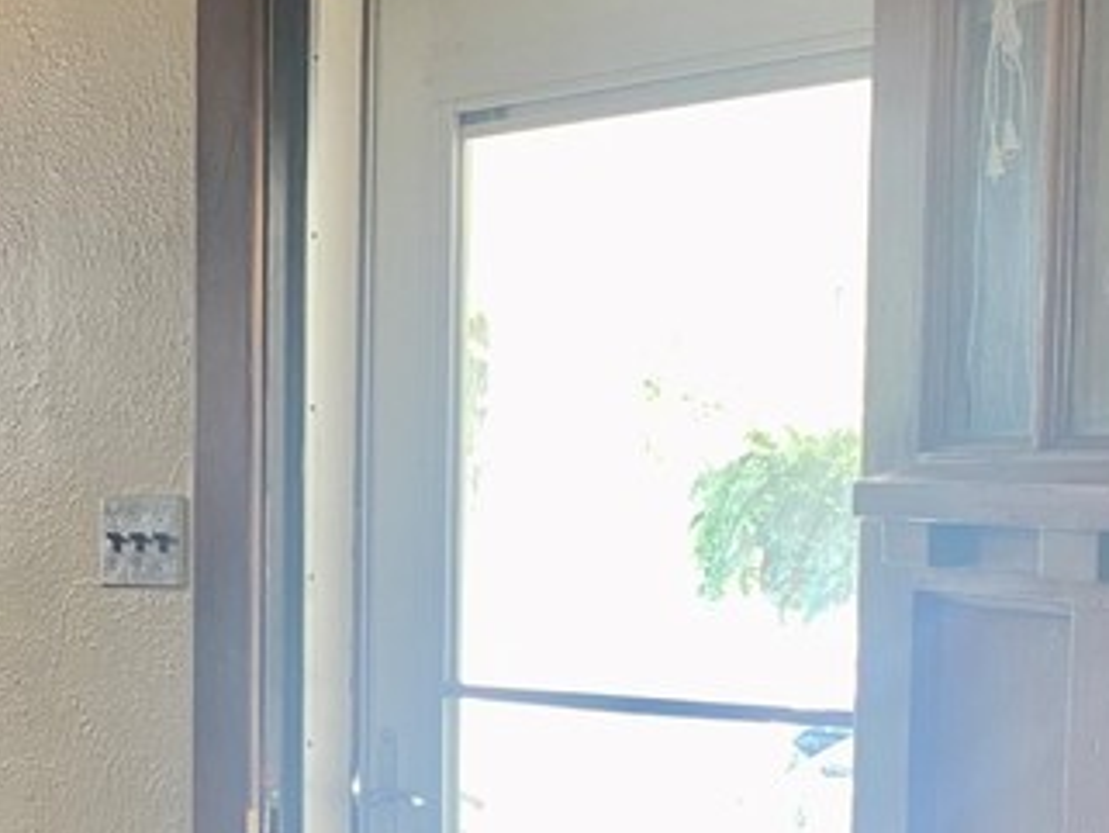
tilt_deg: -6.5
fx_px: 2660
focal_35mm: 83
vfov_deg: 17.5
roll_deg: +0.4
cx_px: -3
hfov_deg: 22.6
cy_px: 788
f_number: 1.8
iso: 100
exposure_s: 1/60
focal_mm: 4.25
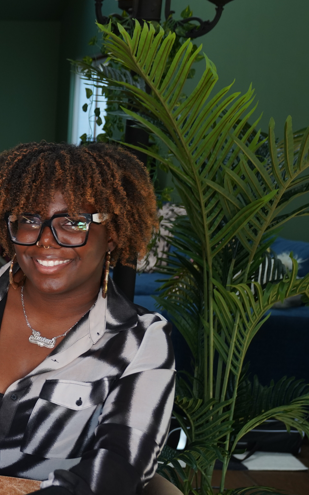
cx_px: -110
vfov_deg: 31.0
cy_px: 301
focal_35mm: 66
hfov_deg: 18.2
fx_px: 889
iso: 800
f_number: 4.5
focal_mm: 33
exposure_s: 1/100
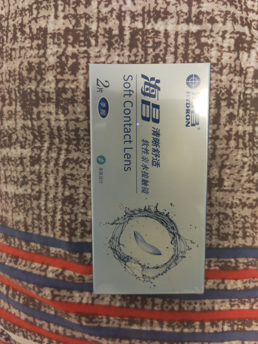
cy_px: 172
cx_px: 129
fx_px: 268
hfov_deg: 51.4
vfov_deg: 65.3
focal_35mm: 27
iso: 1315
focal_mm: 5.52
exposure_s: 1/47.6
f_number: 1.9
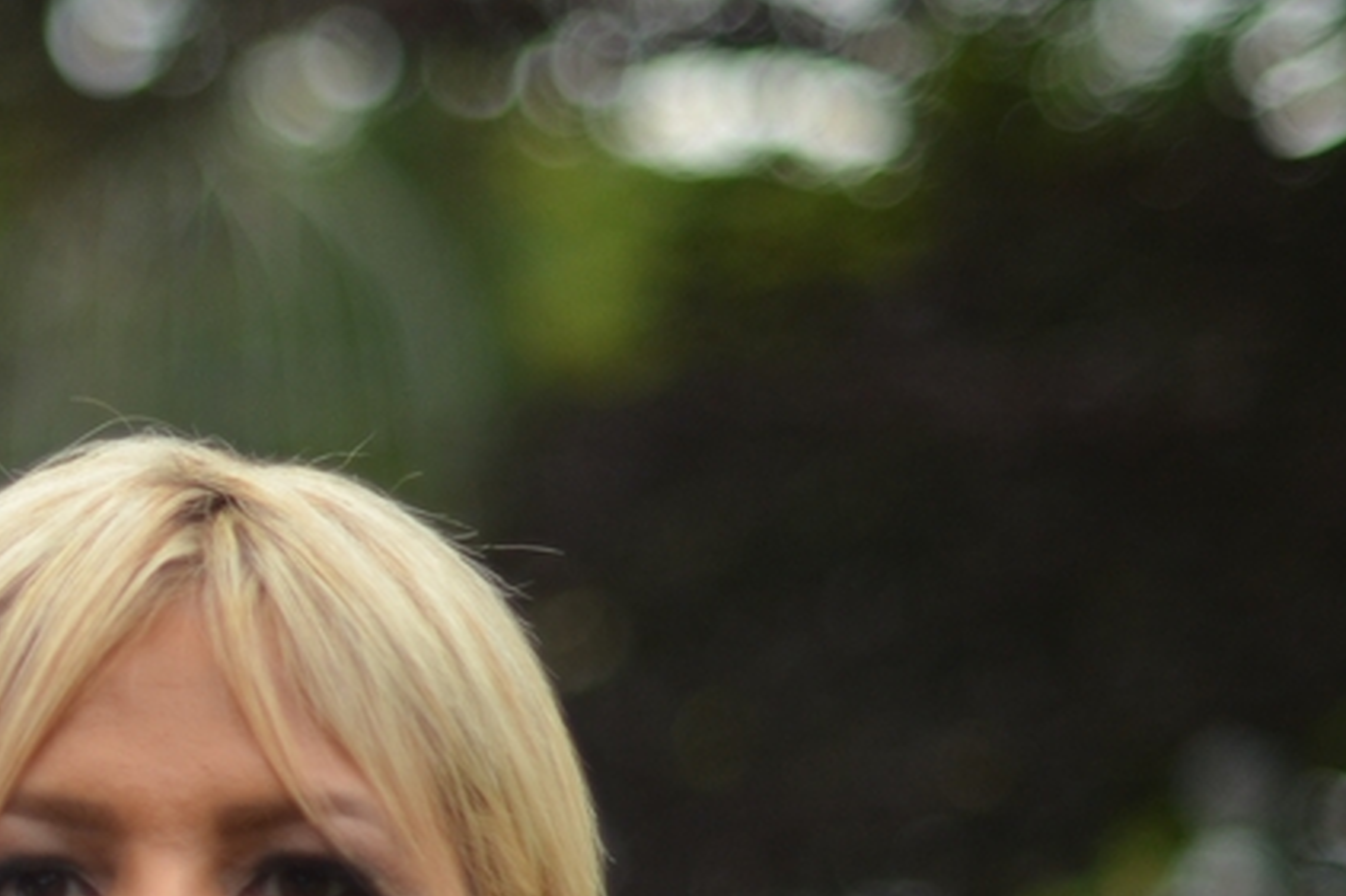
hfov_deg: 8.9
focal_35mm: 227
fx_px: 8484
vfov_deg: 6.0
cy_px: 749
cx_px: -609
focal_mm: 50
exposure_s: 1/640
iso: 200
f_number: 1.4
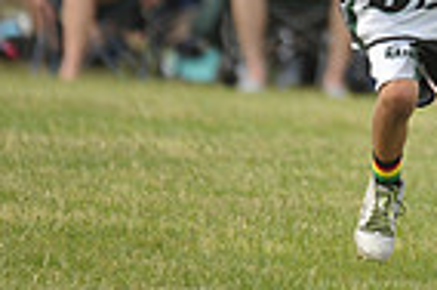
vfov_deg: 1.0
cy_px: -250
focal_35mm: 1350
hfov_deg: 1.5
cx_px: 659
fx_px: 16351
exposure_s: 1/2000
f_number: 4
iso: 800
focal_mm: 330
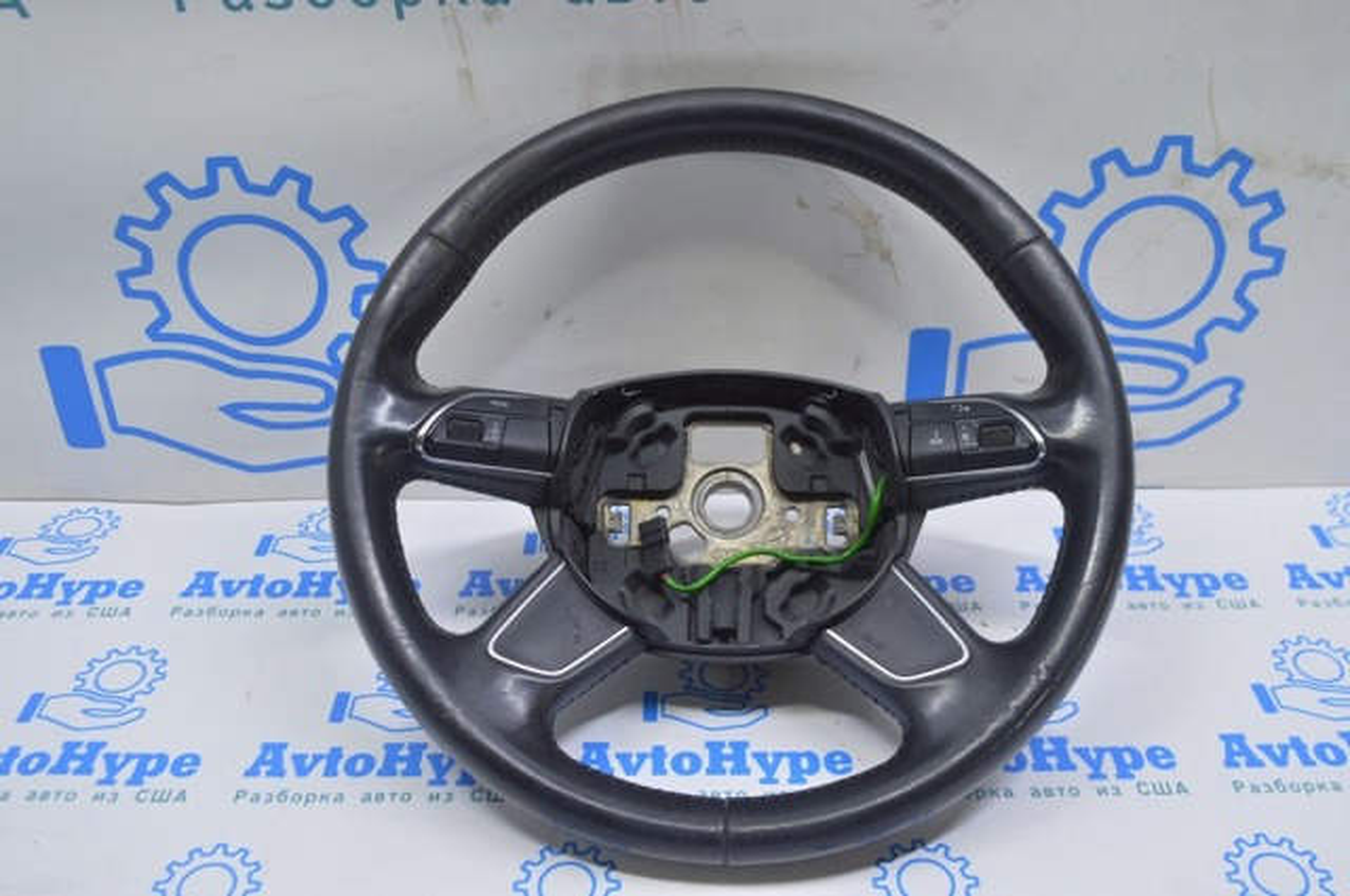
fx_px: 1292
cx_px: 675
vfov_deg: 38.3
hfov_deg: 55.2
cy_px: 448
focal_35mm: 34
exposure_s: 1/20
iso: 400
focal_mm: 23
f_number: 5.6
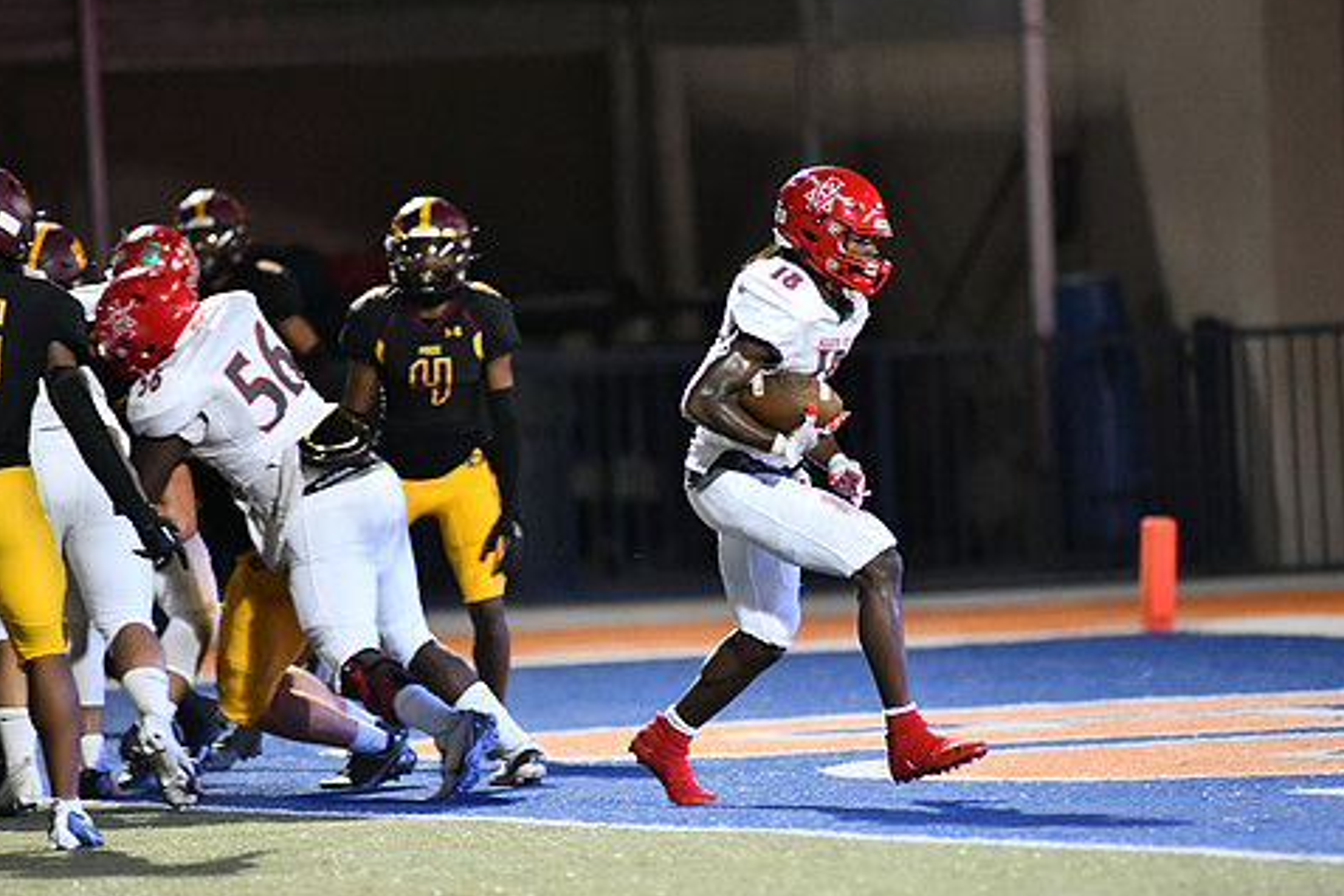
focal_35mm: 365
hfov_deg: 5.6
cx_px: 707
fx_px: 13626
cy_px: 500
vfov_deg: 3.8
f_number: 2.8
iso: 7200
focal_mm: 300
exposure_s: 1/1000
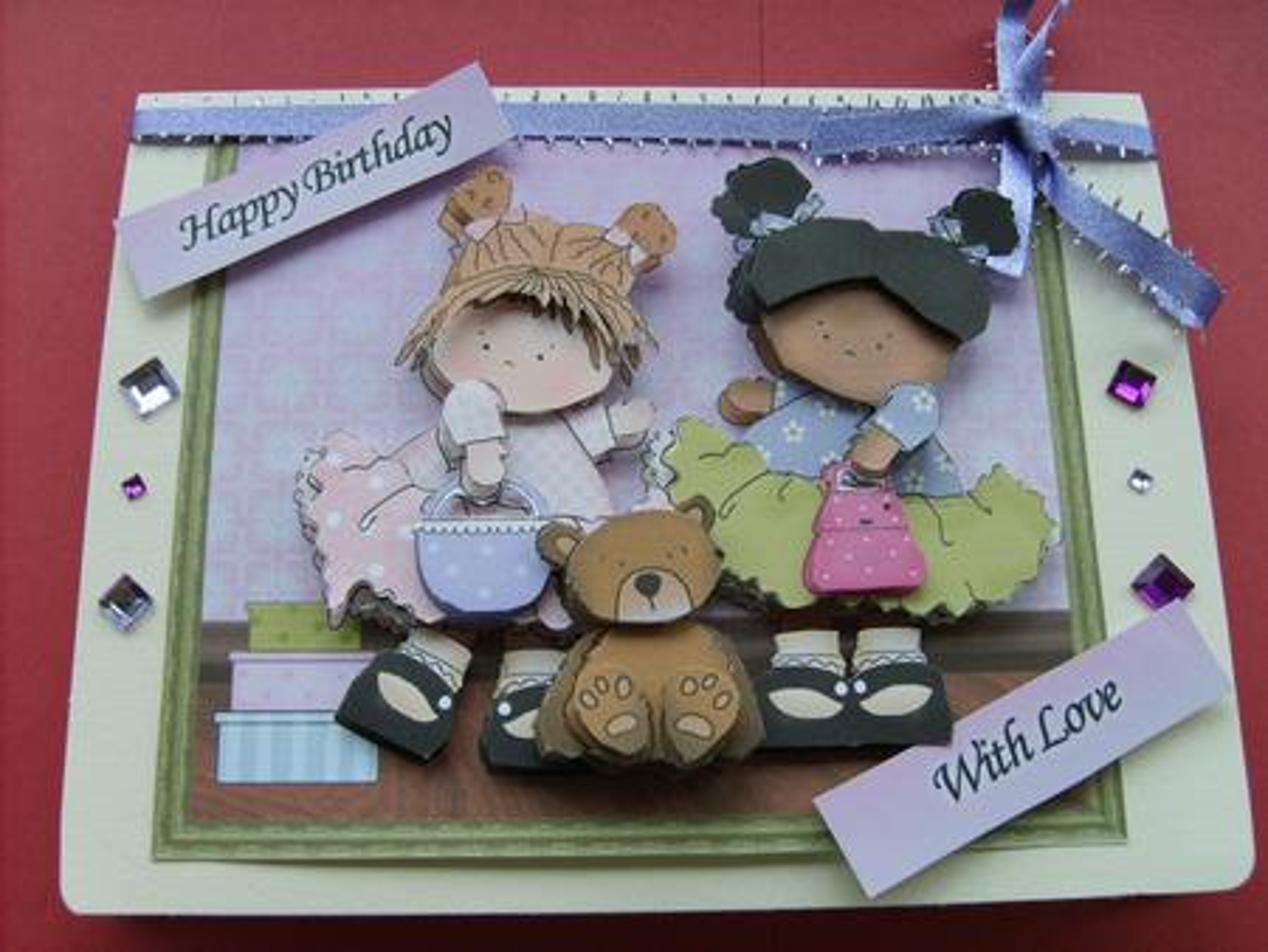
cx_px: 634
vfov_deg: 40.7
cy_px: 476
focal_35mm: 35
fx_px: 1283
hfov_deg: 52.6
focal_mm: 5.8
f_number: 2.8
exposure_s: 1/180
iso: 50
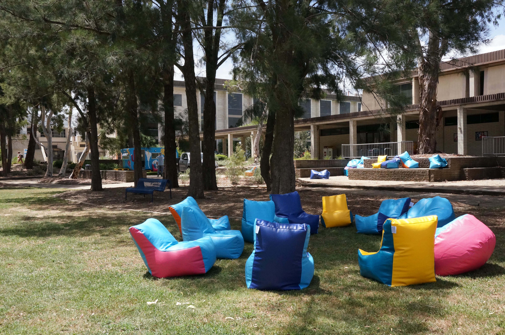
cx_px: 252
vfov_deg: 39.9
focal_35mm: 33
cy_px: 168
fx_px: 462
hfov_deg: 57.3
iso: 1600
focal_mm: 22
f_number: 10
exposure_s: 1/1600
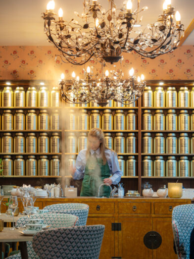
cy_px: 130
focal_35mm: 108
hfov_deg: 13.7
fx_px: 807
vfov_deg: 18.2
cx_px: 97
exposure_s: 1/10
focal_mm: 54
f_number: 4
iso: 400
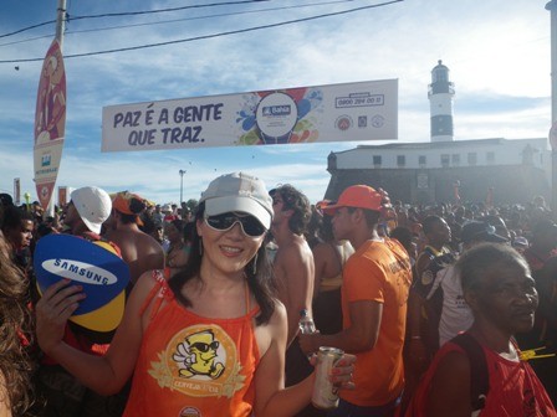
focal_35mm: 28
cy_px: 208
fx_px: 451
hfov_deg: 63.4
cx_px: 278
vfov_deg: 49.7
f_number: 4.2
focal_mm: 5
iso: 64
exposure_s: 1/500
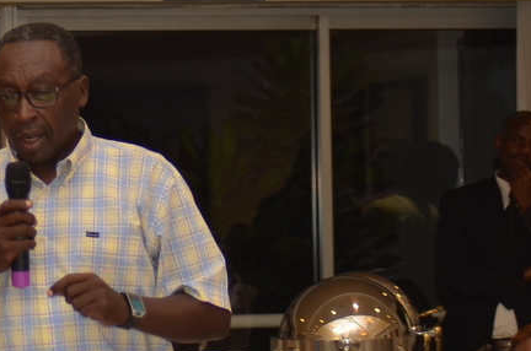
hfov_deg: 8.5
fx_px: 3576
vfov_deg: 5.6
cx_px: 148
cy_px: 261
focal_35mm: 243
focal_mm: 70
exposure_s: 1/30
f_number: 4
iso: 400
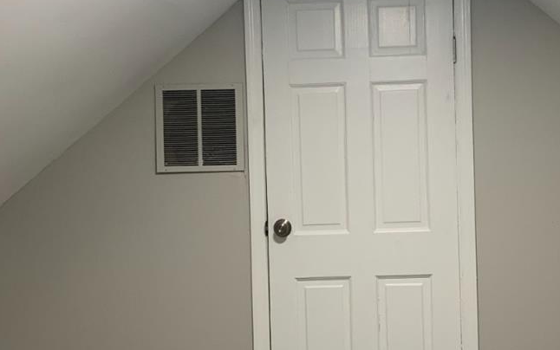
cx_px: 370
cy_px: 202
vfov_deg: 20.3
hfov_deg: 31.7
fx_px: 977
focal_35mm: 64
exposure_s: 1/60
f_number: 1.8
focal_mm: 4.25
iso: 125
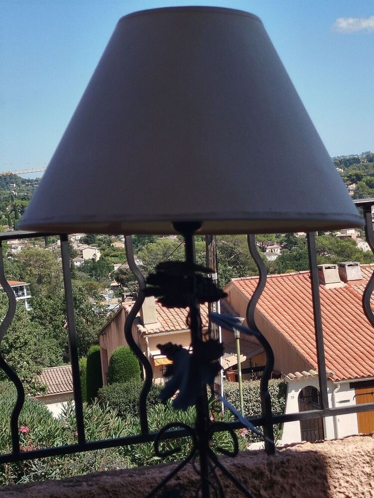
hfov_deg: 18.2
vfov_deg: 24.1
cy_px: 249
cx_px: 187
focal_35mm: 81
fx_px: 1167
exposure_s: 1/815
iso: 50
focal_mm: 5.31
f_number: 1.7
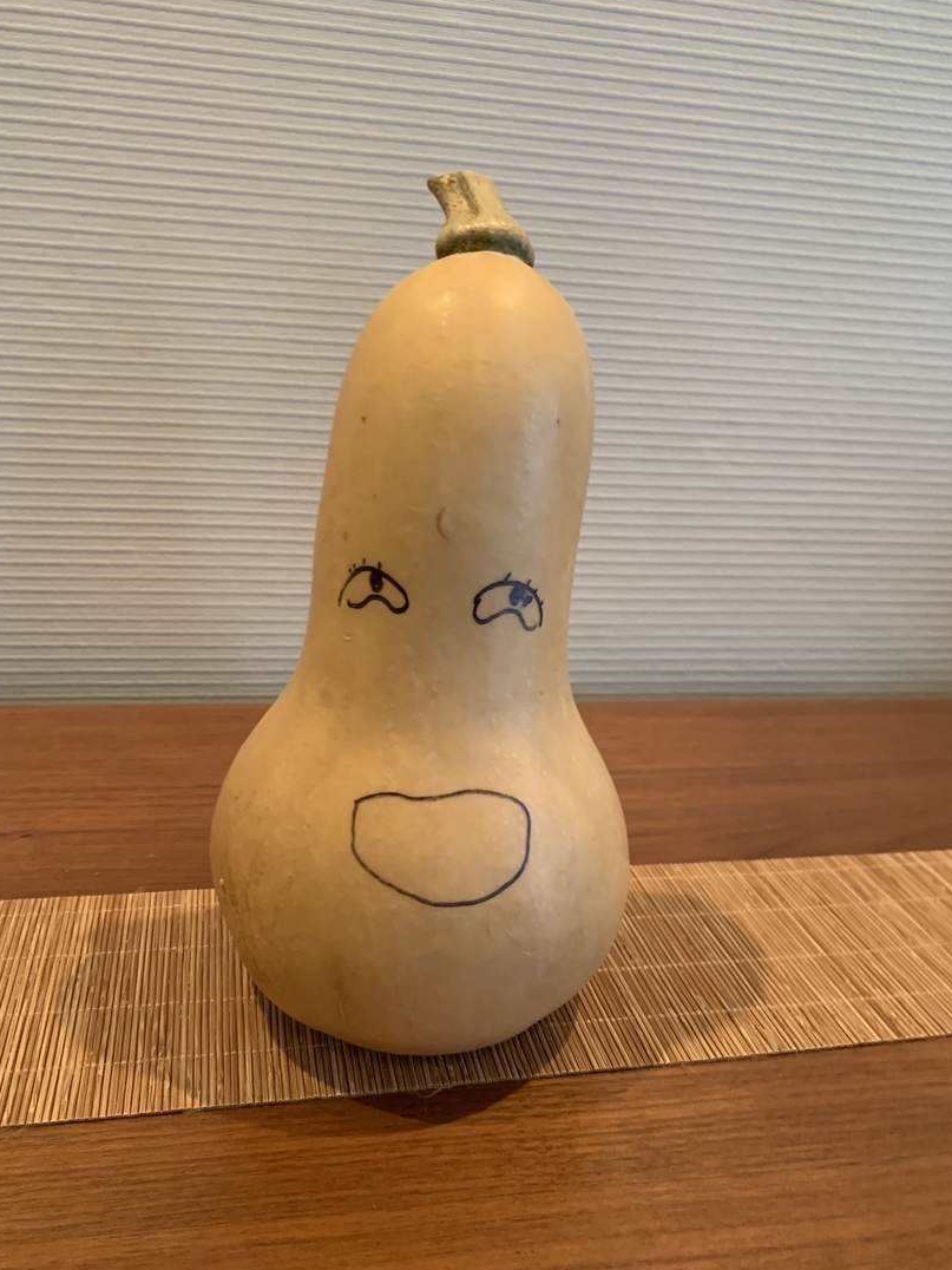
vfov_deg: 61.6
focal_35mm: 29
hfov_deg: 48.2
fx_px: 1063
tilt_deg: -19.2
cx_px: 497
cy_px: 693
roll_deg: -4.2
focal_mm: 4.25
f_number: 1.8
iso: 320
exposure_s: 1/33
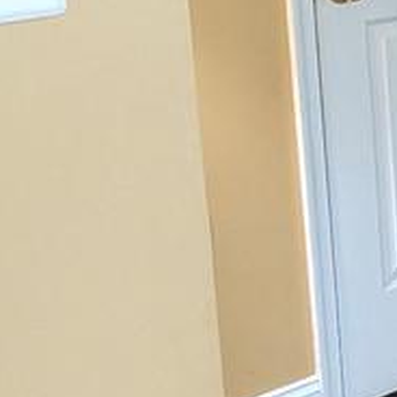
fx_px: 1531
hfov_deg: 12.1
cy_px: 95
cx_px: 928
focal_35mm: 118
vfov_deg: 14.7
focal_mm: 4.53
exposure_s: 1/60
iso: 350
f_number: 1.7
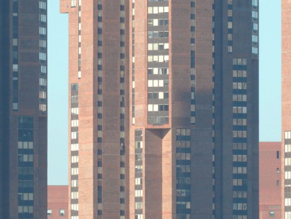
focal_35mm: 700
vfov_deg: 2.1
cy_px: 86
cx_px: 157
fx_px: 5888
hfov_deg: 2.8
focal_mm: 71.7
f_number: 5.6
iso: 100
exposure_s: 1/320
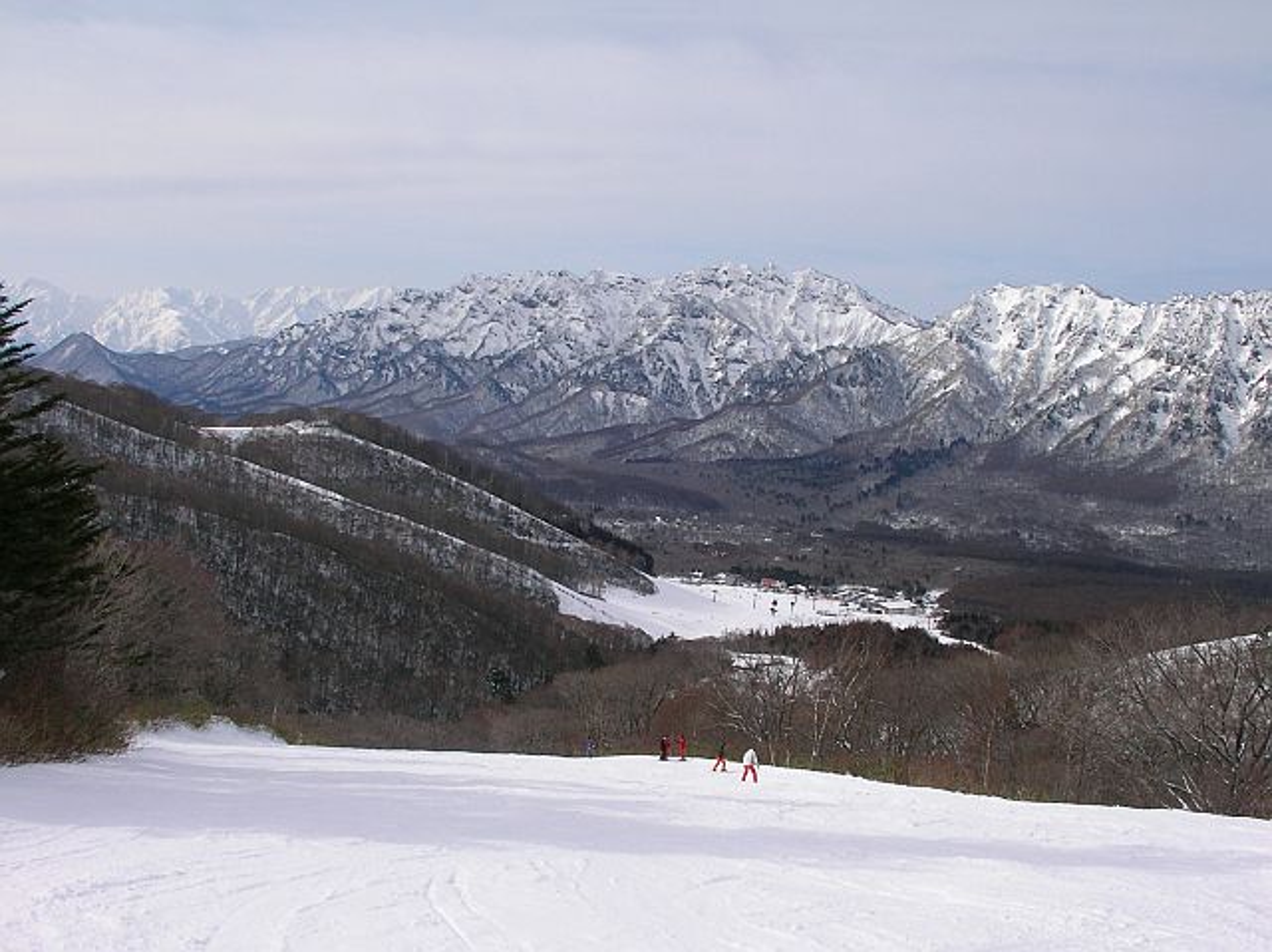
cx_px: 636
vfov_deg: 37.7
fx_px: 1395
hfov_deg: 49.0
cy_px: 476
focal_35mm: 38
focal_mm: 5.8
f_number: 6.7
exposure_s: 1/394
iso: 50
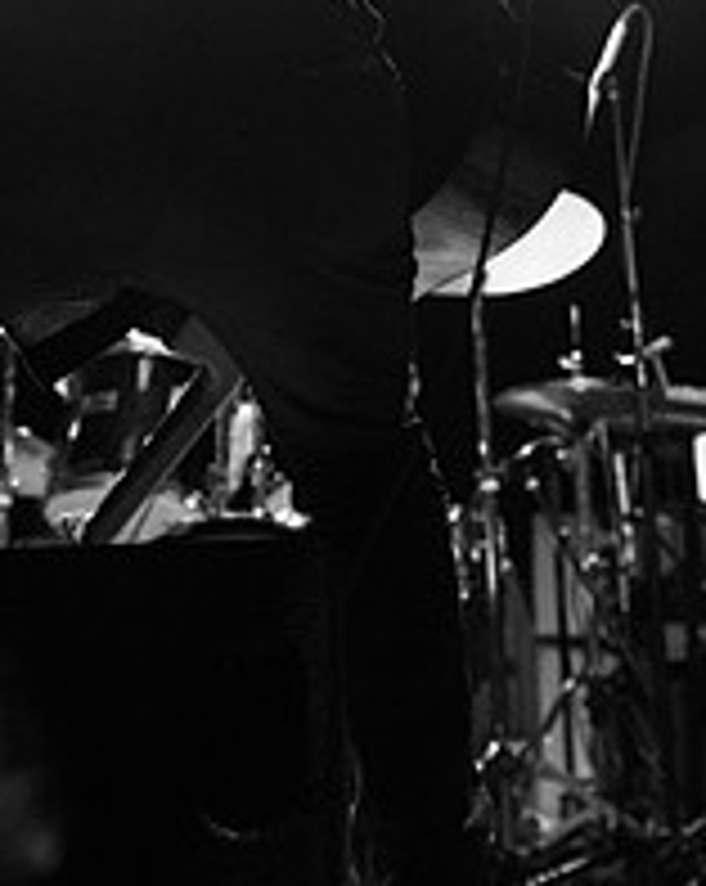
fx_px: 1885
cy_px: 65
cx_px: 364
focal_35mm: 72
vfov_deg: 25.5
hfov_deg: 21.2
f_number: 3.2
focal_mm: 26
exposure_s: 1/250
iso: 2500
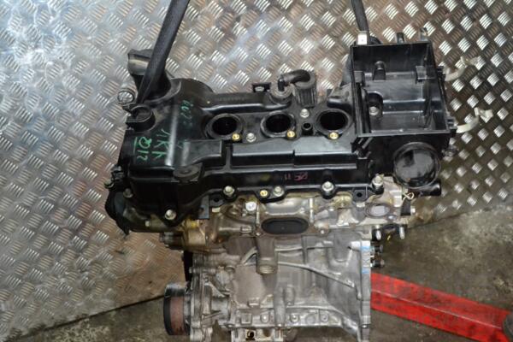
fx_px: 641
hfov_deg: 43.6
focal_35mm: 45
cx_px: 256
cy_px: 171
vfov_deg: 29.9
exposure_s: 1/60
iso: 3200
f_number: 7.1
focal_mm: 30
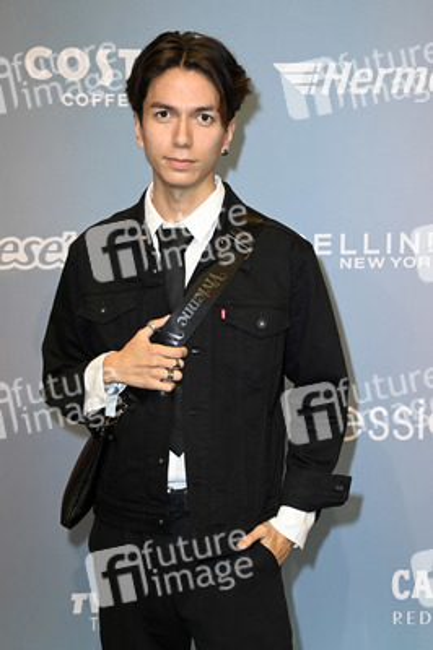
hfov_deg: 21.9
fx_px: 1120
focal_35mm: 62
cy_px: 325
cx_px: 216
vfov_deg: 32.4
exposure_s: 1/160
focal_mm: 62
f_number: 5.6
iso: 400
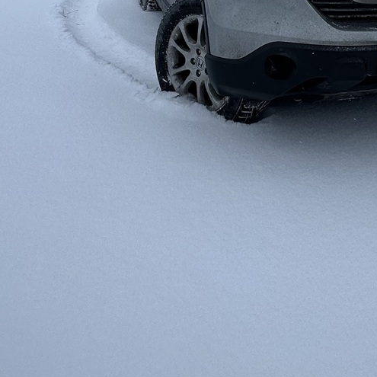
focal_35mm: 40
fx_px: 493
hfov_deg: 39.5
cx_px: 323
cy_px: -65
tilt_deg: -3.1
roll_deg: -2.2
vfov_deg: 34.4
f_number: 2.2
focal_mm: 2.22
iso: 40
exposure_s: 1/590
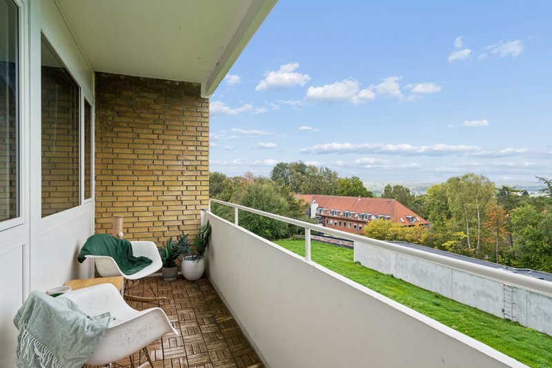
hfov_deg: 84.0
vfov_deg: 61.9
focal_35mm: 20
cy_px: 184
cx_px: 276
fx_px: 307
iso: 800
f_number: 7.1
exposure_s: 1/500
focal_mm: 20
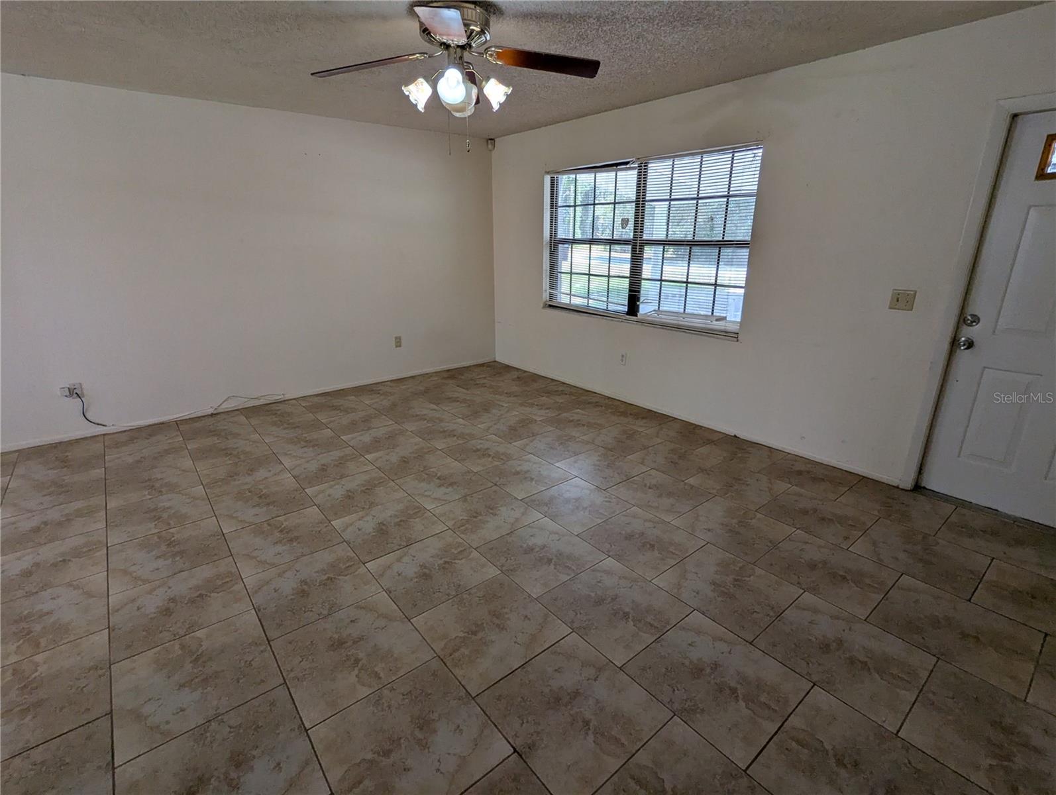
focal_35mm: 16
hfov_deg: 94.4
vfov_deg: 78.2
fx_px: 489
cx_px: 528
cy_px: 398
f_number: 2.2
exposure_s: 1/120
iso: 118
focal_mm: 2.35
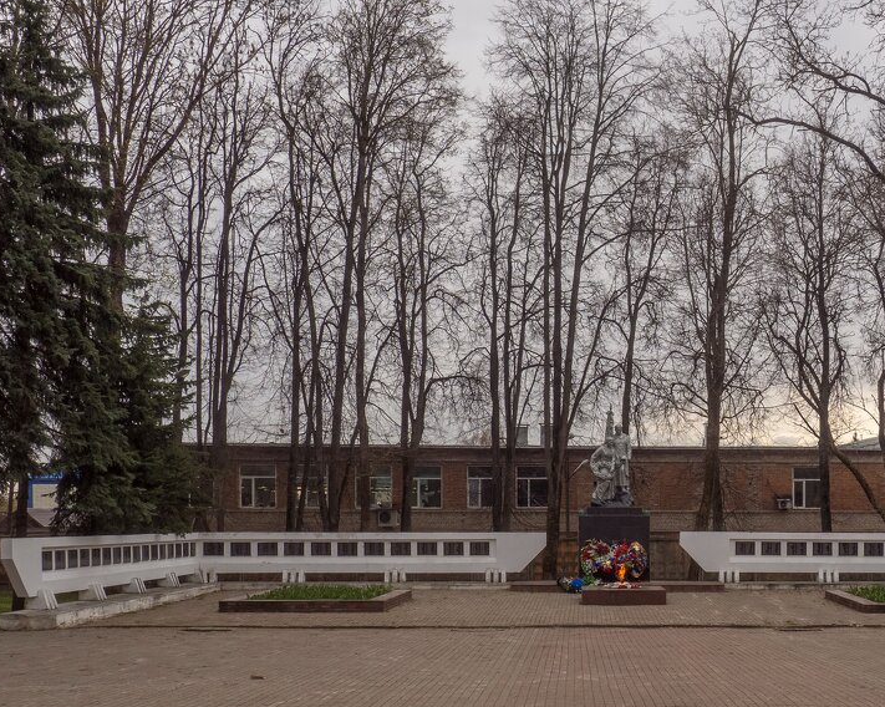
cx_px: 615
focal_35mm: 47
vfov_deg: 32.0
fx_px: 1230
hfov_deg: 38.9
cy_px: 379
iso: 250
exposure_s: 1/320
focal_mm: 16
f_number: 8
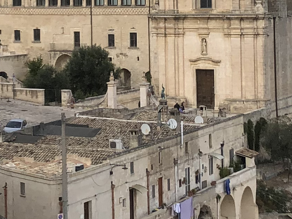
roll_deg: +2.0
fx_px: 1138
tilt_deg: -0.2
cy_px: 2
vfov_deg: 10.9
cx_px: 104
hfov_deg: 14.6
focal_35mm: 135
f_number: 1.8
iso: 20
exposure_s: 1/1517
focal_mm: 4
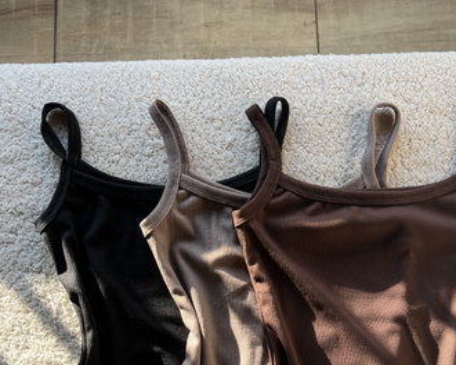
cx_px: 268
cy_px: 265
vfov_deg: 35.8
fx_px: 553
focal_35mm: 41
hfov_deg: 44.6
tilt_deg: -79.3
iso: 50
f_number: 1.5
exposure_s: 1/121
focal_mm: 5.7
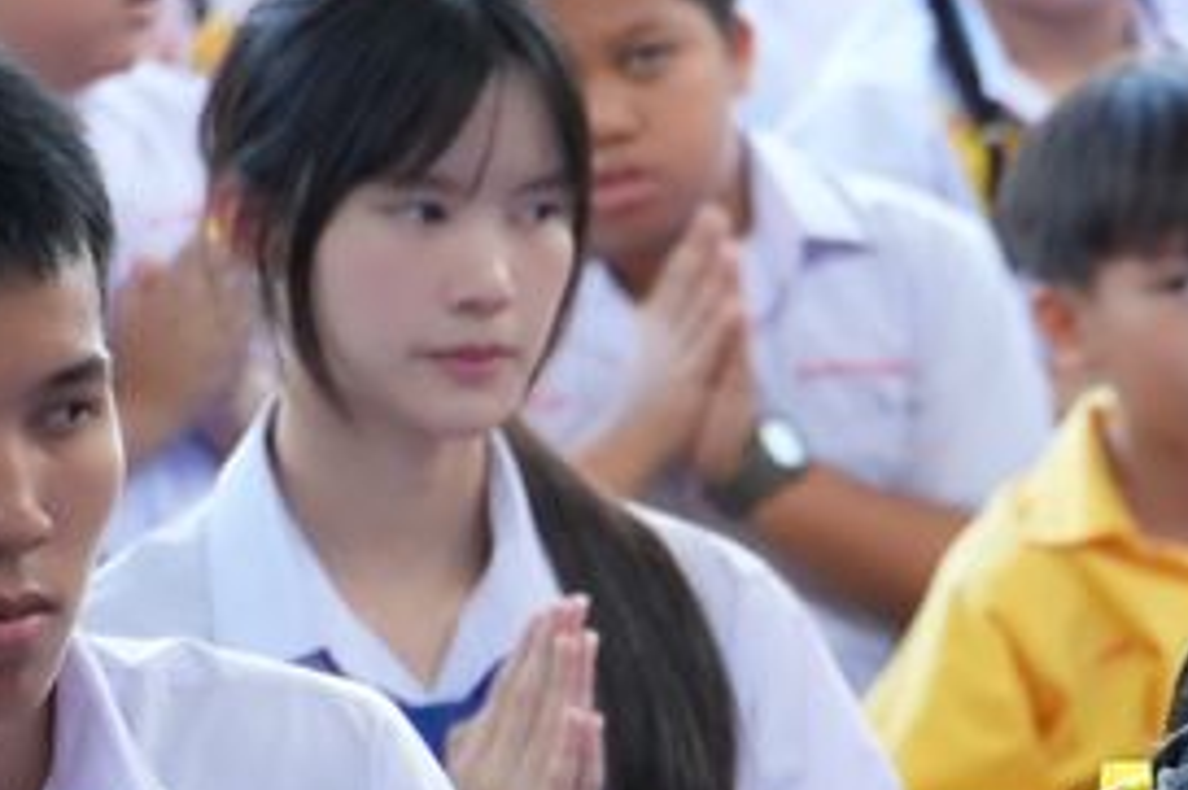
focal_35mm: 745
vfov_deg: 1.8
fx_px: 24564
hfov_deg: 2.8
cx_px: 1385
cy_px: 1115
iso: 1000
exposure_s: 1/125
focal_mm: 135
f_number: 5.6
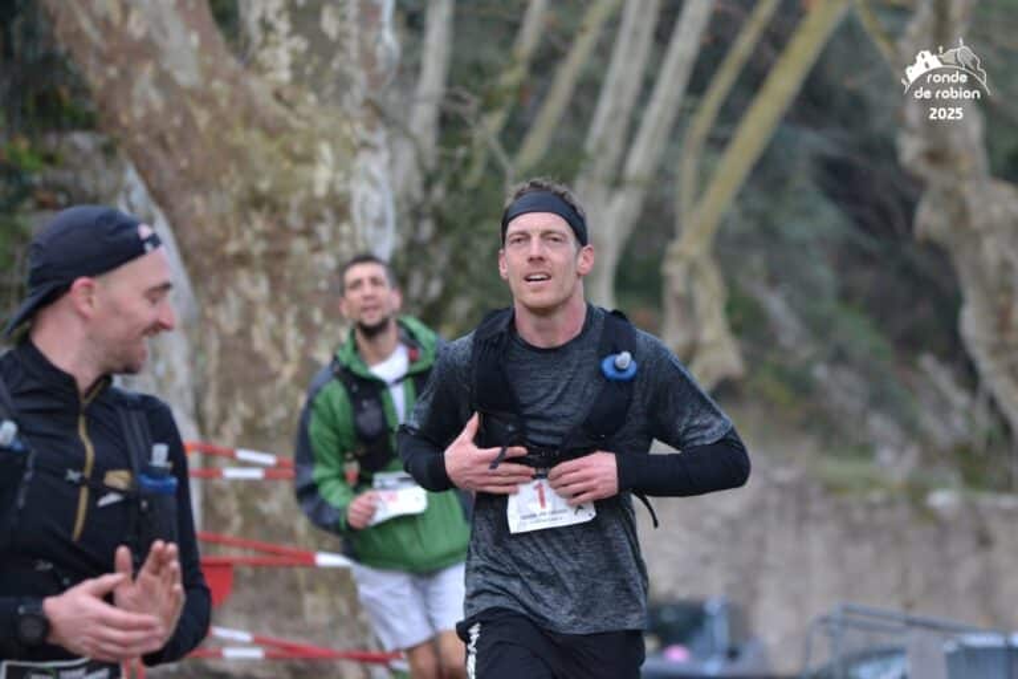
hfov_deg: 7.2
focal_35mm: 285
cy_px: 340
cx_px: 509
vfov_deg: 4.8
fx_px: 8059
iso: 1000
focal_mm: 190
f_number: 5
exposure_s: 1/500
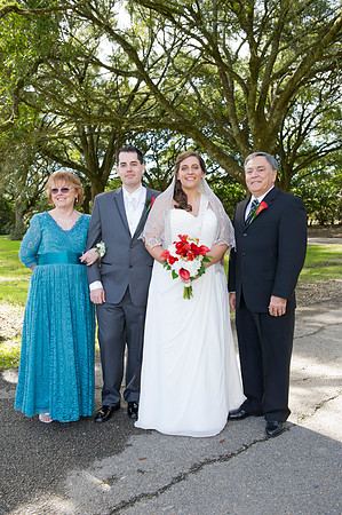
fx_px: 486
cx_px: 171
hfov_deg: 38.8
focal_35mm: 34
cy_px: 258
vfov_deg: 55.8
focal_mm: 34
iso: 320
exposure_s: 1/100
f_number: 5.6
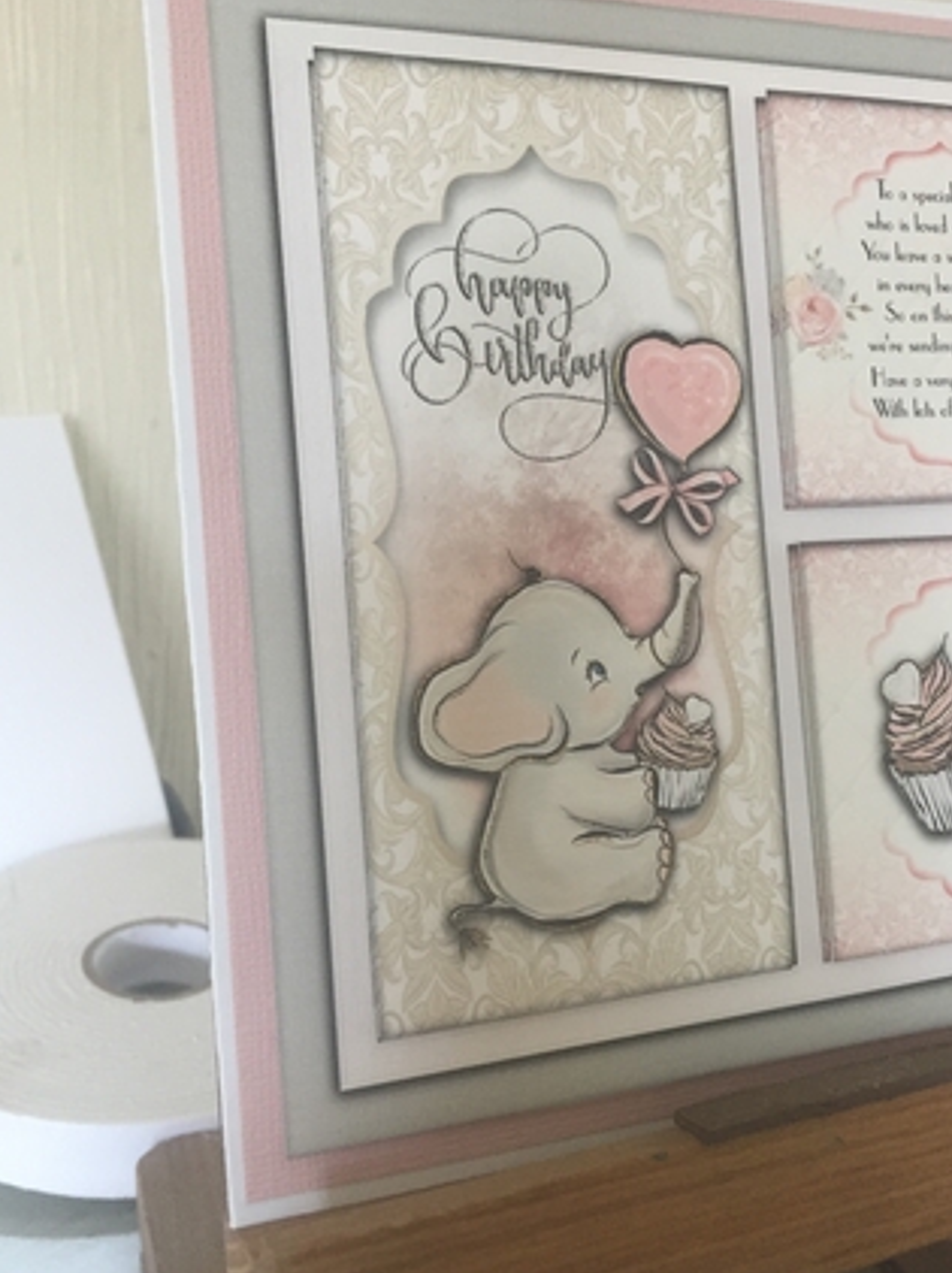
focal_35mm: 31
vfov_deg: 58.4
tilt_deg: -11.4
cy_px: 614
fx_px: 1138
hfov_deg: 45.4
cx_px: 482
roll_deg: -1.9
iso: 160
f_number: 2.2
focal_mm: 4.15
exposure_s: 1/33
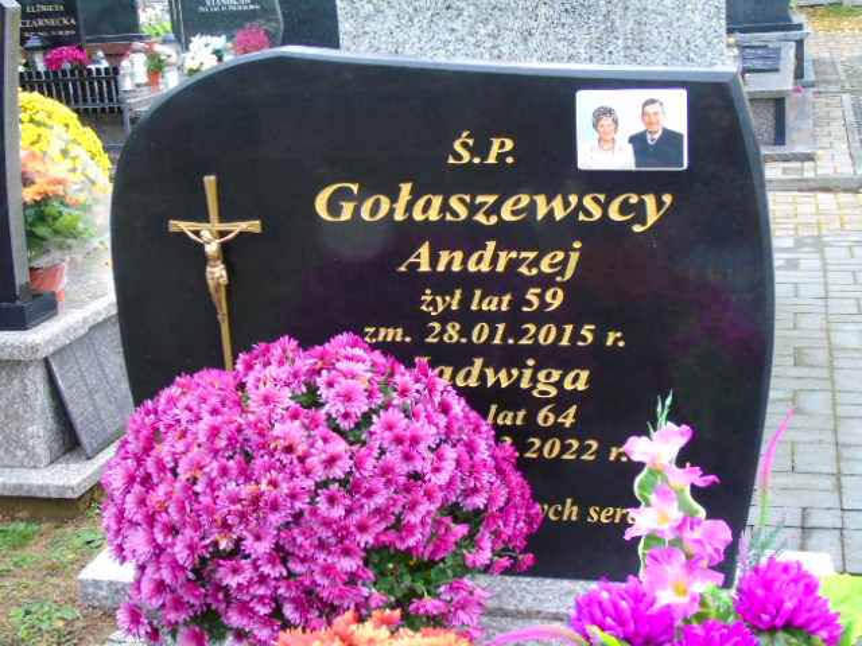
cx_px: 431
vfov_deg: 27.0
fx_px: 1345
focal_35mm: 54
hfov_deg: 35.5
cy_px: 323
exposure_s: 1/30
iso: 200
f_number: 4.3
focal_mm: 9.6
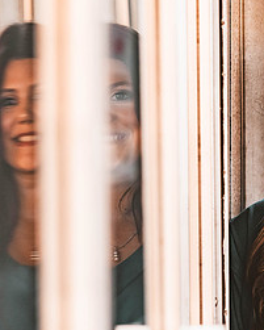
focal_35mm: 269
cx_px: 181
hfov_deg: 5.8
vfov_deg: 7.2
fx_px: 2626
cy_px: 211
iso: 1600
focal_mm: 110
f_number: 2.8
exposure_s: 1/1600
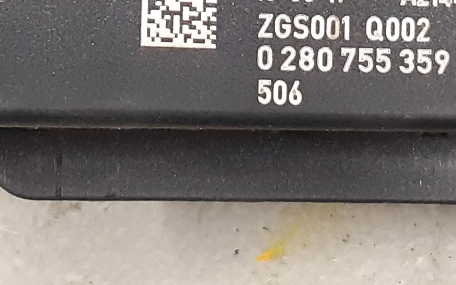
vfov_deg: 27.4
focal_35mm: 45
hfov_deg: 44.0
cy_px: 20
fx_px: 559
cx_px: 289
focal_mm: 3.93
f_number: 1.7
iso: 250
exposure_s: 1/33
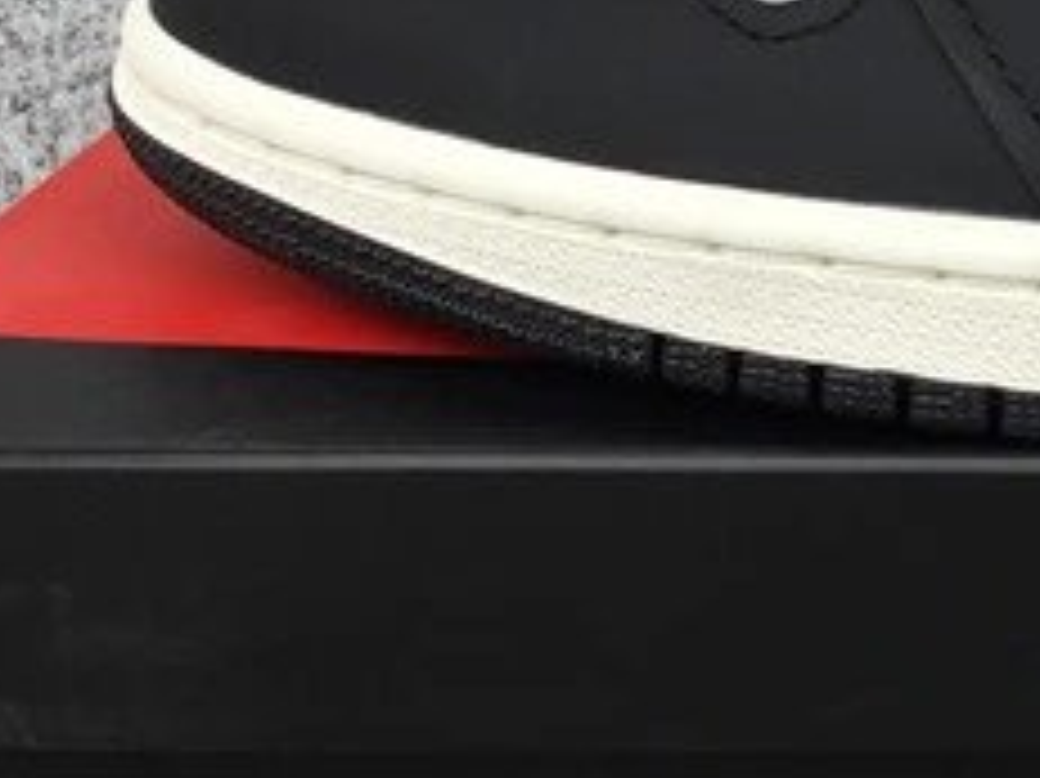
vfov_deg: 12.1
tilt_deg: -12.2
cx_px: 1450
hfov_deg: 15.3
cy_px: 65
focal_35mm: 121
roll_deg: -1.2
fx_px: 3633
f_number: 2.4
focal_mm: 3.3
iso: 25
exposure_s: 1/176
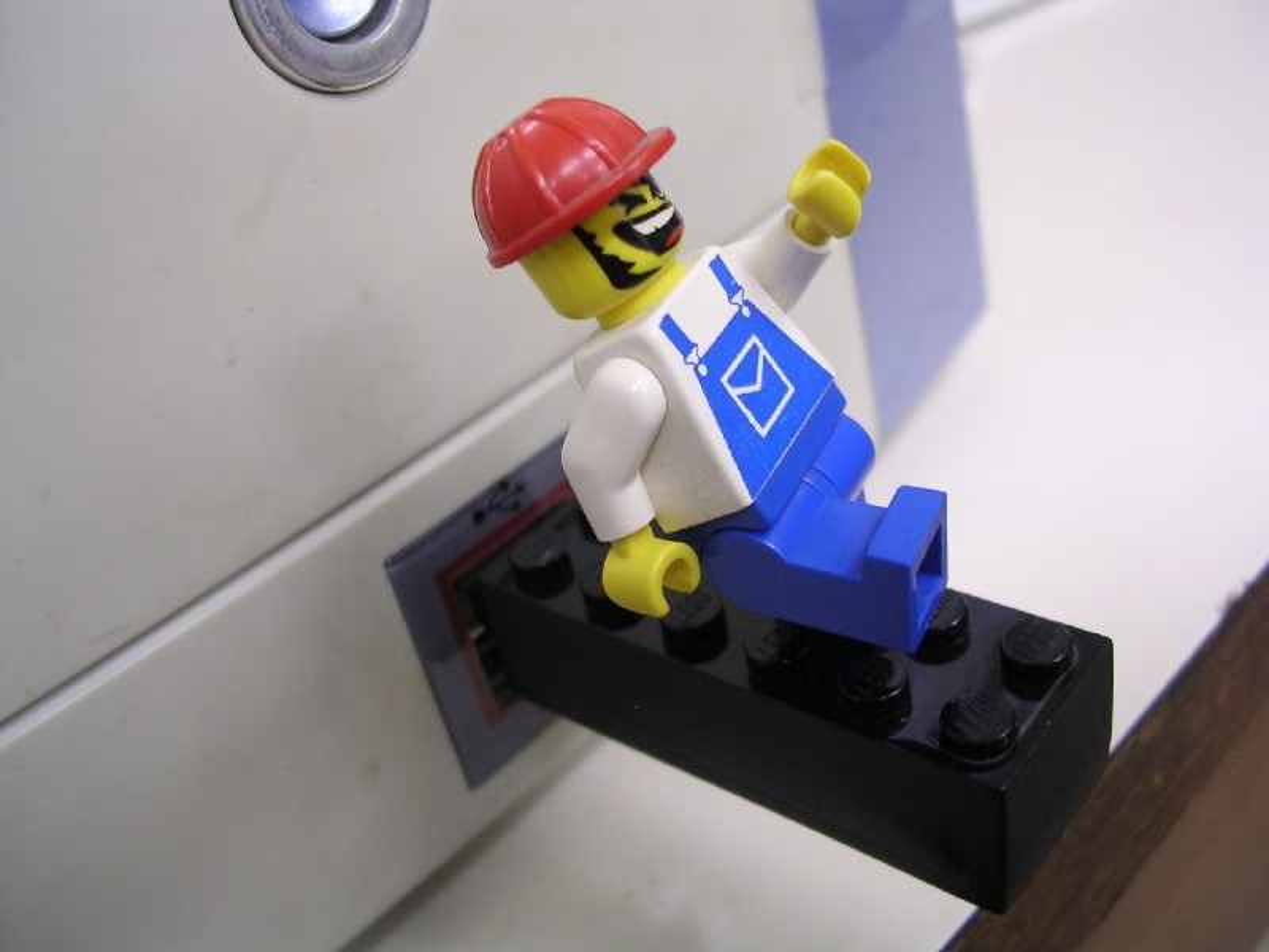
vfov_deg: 37.7
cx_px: 634
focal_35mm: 38
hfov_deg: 49.0
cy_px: 476
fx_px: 1393
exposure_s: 1/10.7
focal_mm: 5.8
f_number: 2.8
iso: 100
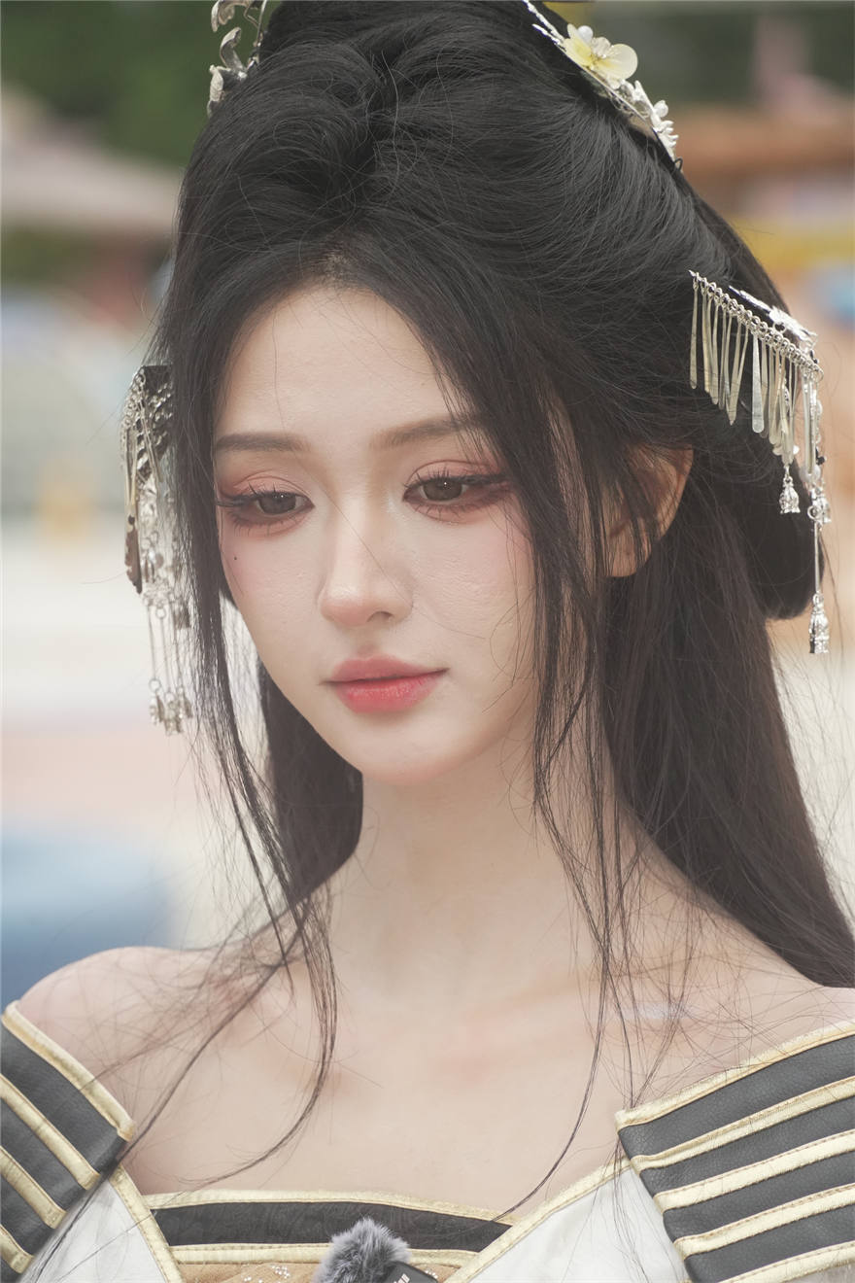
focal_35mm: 200
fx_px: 7124
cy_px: 642
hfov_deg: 6.9
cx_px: 428
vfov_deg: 10.3
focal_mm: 200
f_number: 8
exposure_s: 1/4000
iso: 3200
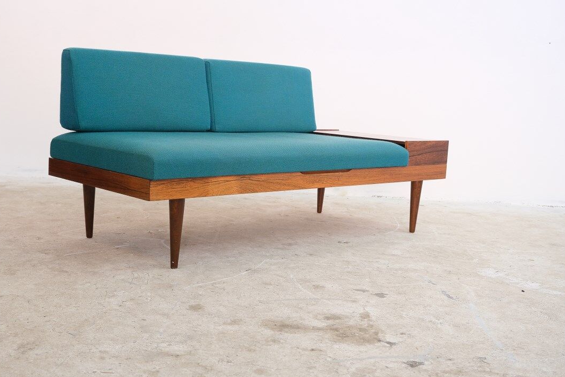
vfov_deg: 31.9
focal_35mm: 42
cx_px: 238
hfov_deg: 46.2
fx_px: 659
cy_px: 175
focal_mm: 23.5
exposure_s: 1/34
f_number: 4
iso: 1600
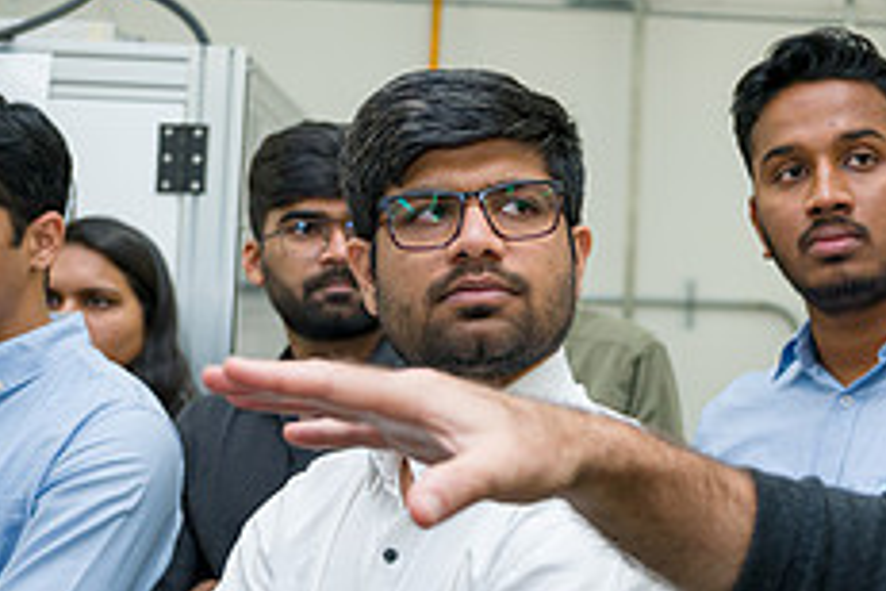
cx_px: 679
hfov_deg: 26.9
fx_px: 1821
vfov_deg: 18.4
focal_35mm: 74
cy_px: 232
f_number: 2.8
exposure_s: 1/160
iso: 400
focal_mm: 29.5
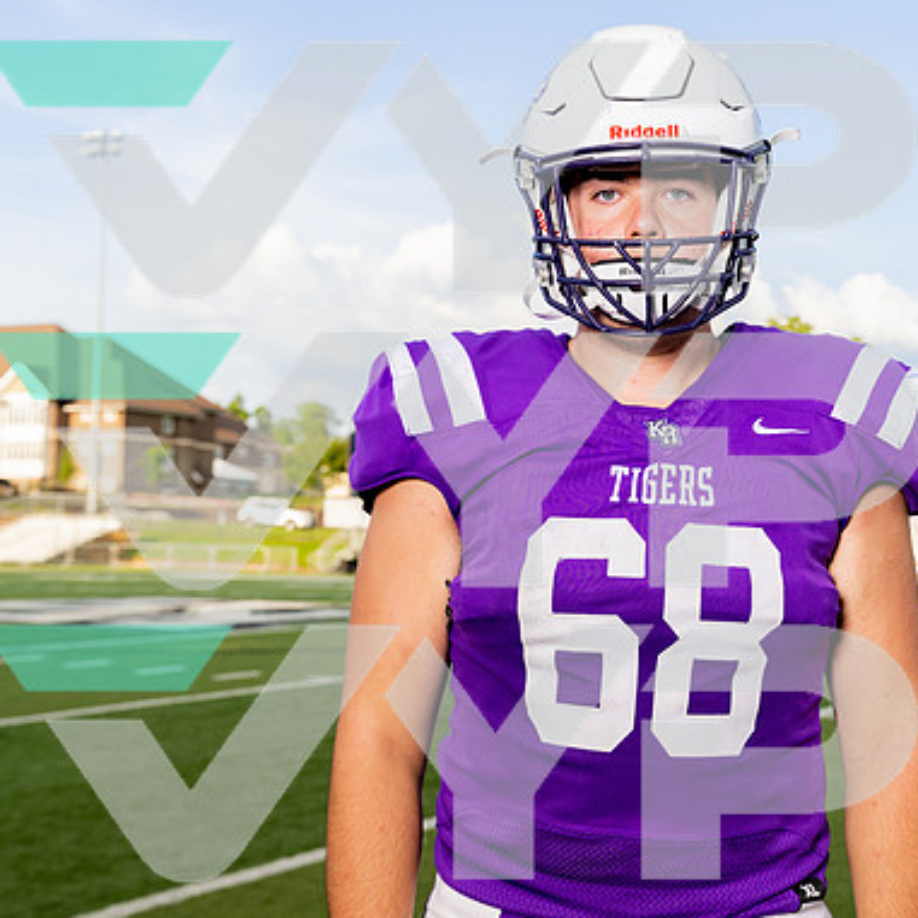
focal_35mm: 53
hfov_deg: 32.0
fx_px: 1590
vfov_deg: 32.2
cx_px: 602
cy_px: 461
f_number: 5.6
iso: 200
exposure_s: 1/500
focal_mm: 41
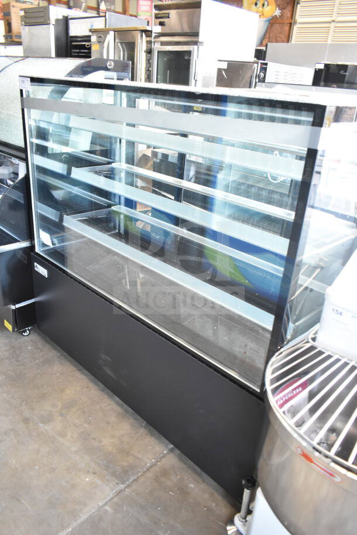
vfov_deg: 67.4
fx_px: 401
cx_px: 178
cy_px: 268
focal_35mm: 27
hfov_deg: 48.0
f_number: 3.5
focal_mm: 18
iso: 1600
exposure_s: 1/40
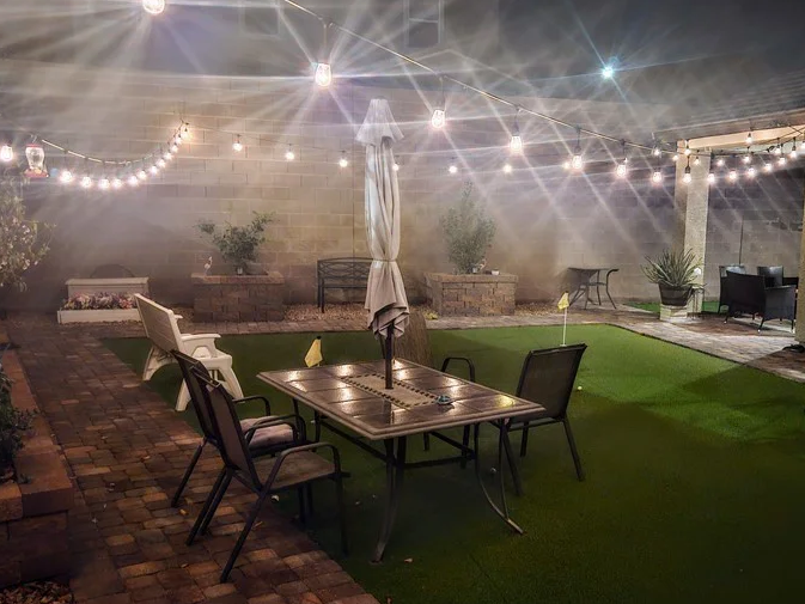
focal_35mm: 35
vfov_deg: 40.7
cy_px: 311
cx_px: 481
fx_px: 814
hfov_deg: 52.3
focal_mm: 5.4
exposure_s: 1/15
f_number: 1.8
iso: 500
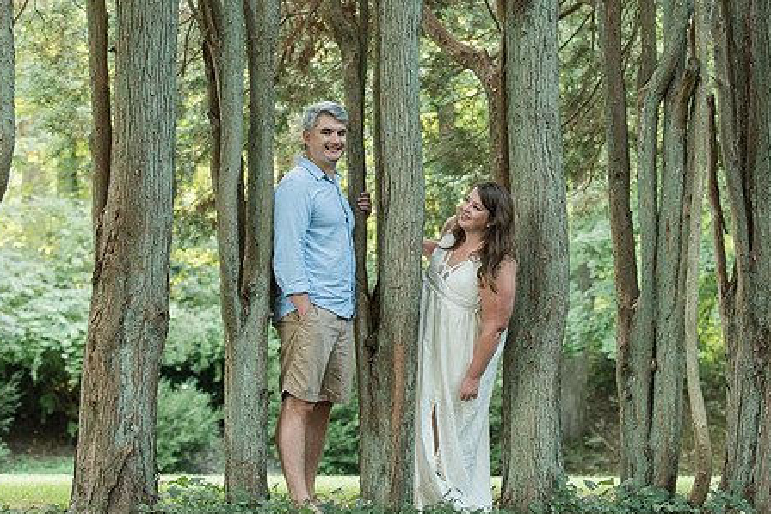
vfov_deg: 14.1
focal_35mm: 97
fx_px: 2078
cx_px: 469
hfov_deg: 21.0
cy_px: 237
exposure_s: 1/60
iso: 800
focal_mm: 70
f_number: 3.5
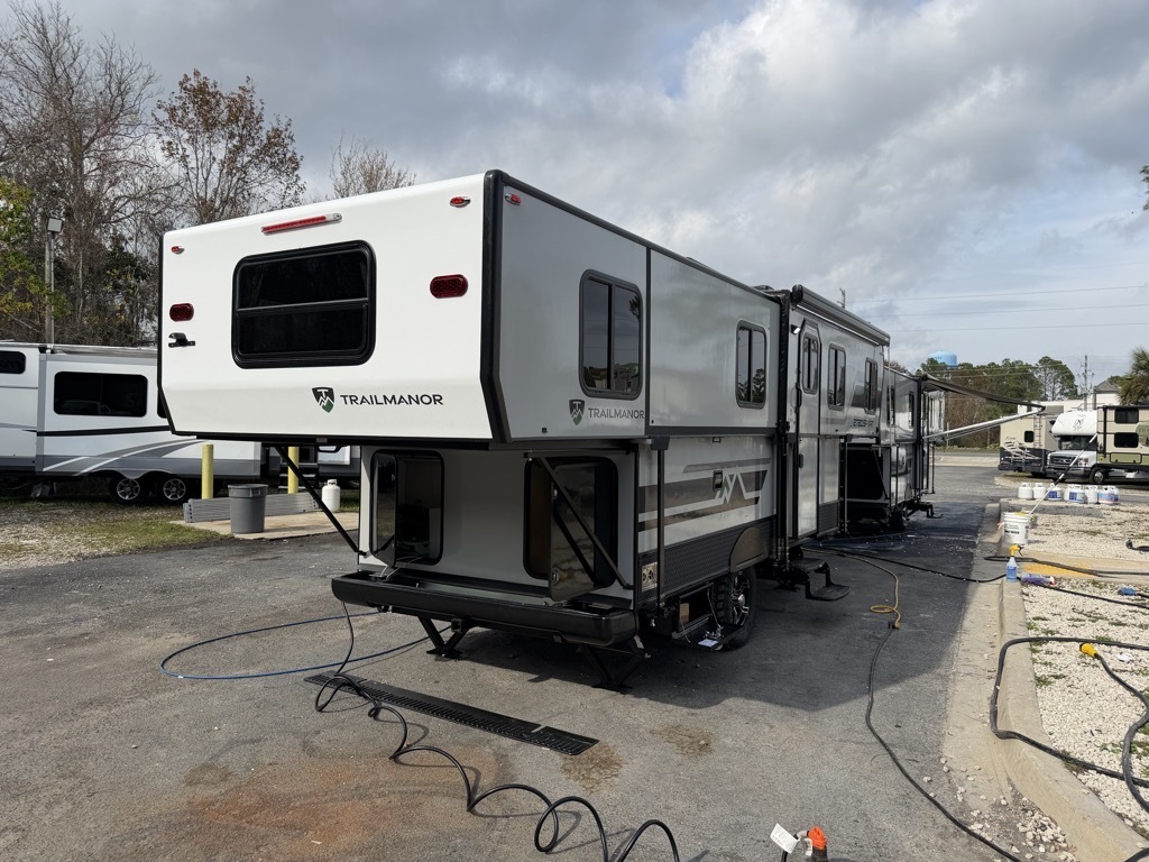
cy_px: 431
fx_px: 797
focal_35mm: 24
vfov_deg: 56.8
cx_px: 574
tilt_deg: +0.3
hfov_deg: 71.6
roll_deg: -0.7
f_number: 1.78
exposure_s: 1/4673
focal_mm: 6.76
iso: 80
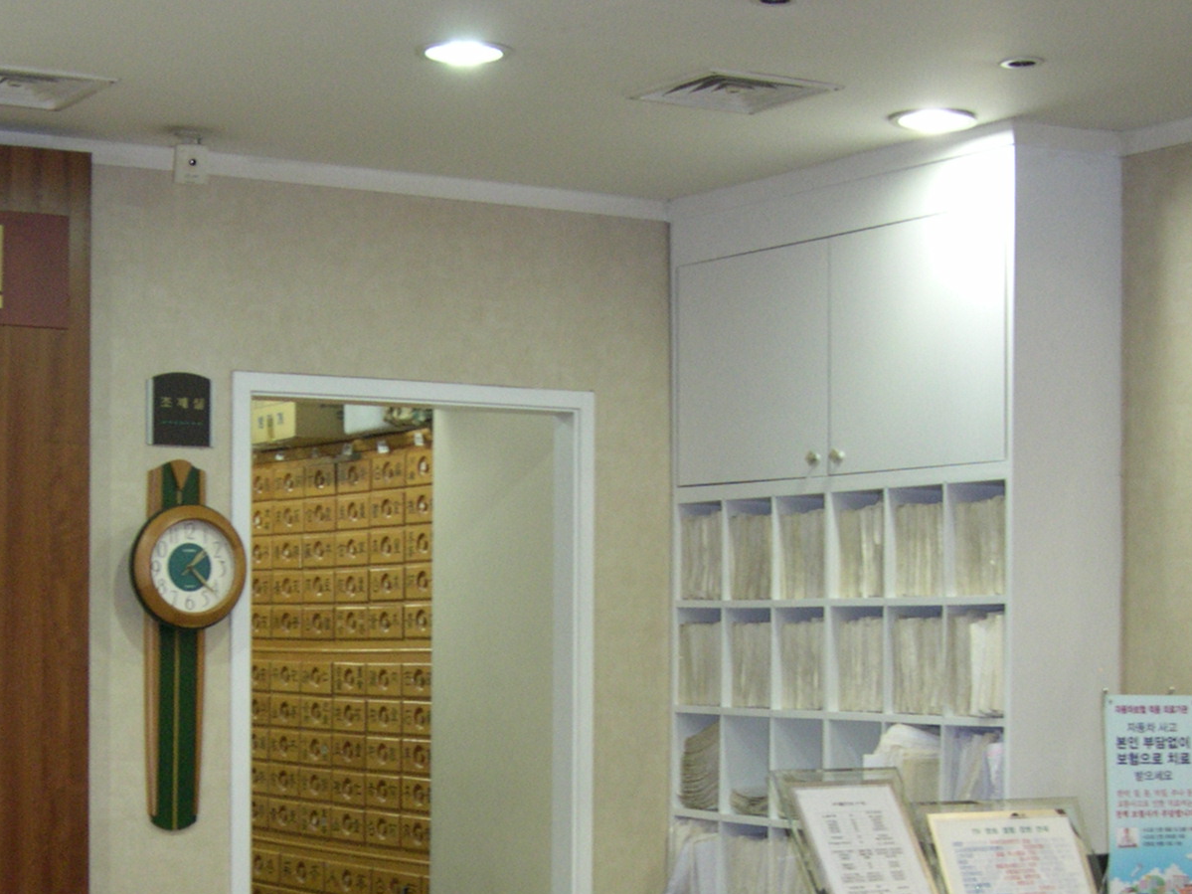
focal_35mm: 72
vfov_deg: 20.2
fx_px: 2479
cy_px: 720
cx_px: 394
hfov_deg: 26.9
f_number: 2.8
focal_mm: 8
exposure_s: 1/28.3
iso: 200
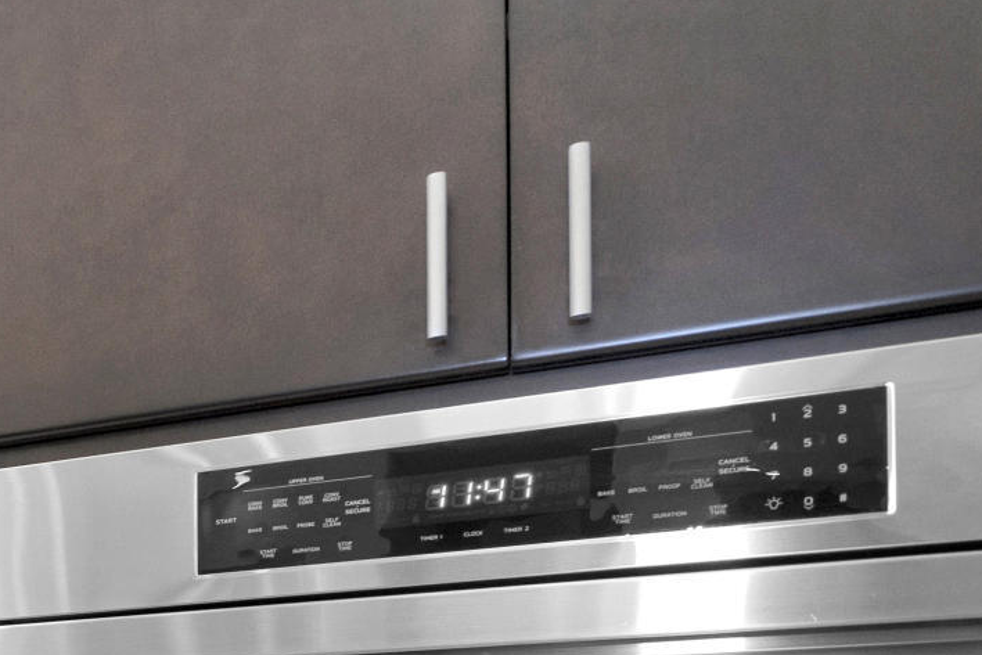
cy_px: 860
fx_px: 1500
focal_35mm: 55
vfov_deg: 22.0
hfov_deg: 25.7
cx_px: -533
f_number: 4
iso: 320
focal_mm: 13
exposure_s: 1/50
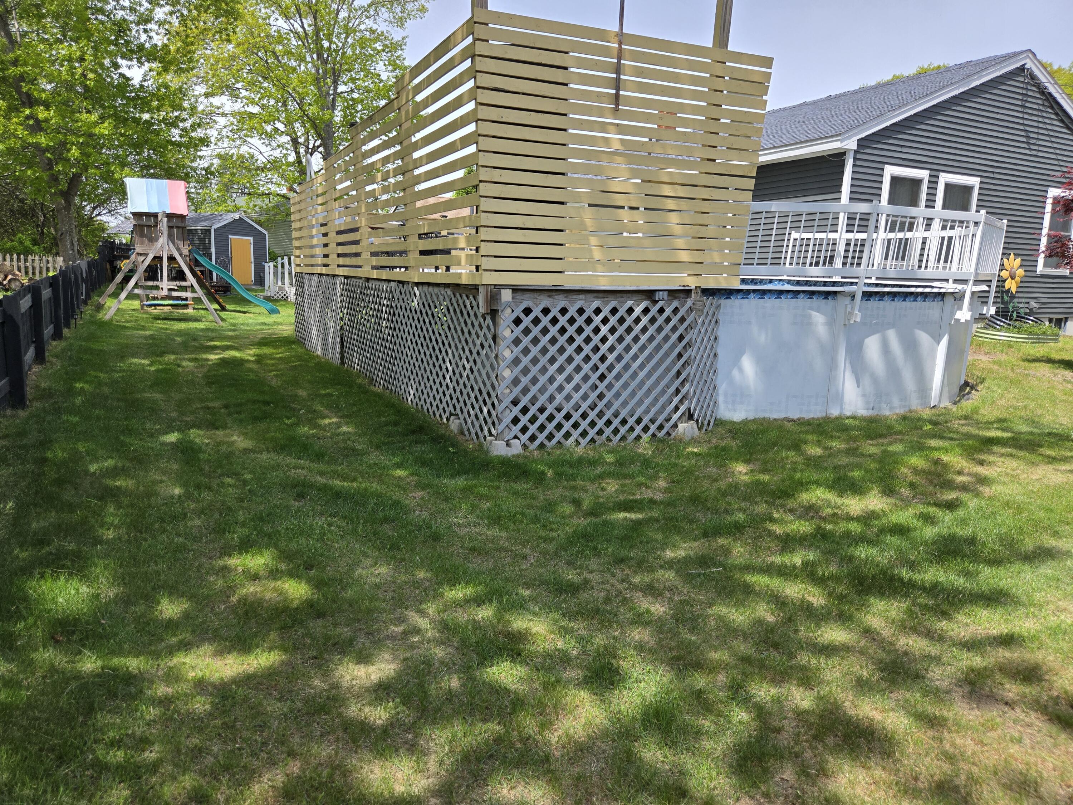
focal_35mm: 23
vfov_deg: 58.9
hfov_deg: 73.9
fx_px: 713
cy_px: 402
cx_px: 536
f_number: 1.8
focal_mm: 5.4
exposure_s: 1/2921
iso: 80
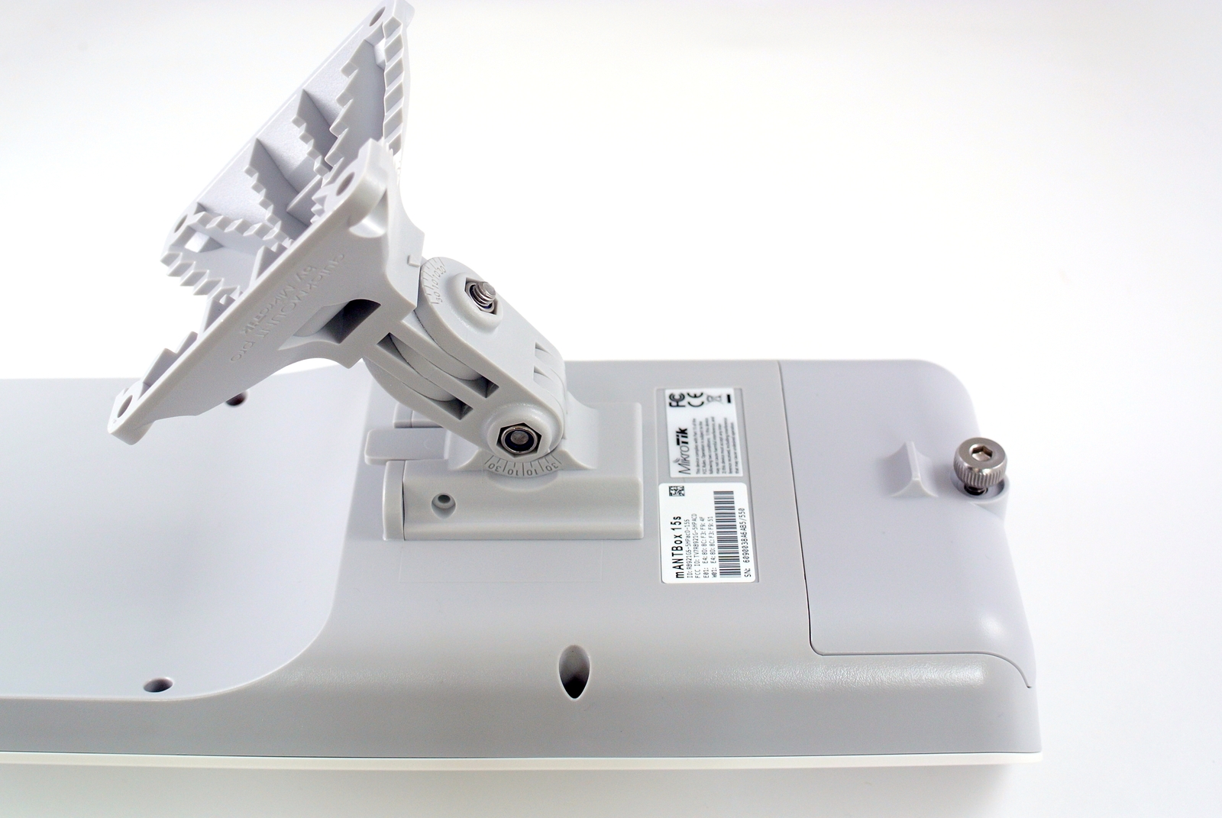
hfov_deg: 40.3
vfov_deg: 27.6
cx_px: 611
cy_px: 409
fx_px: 1665
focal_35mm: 49
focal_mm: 18.5
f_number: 4
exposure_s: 1/30
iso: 450
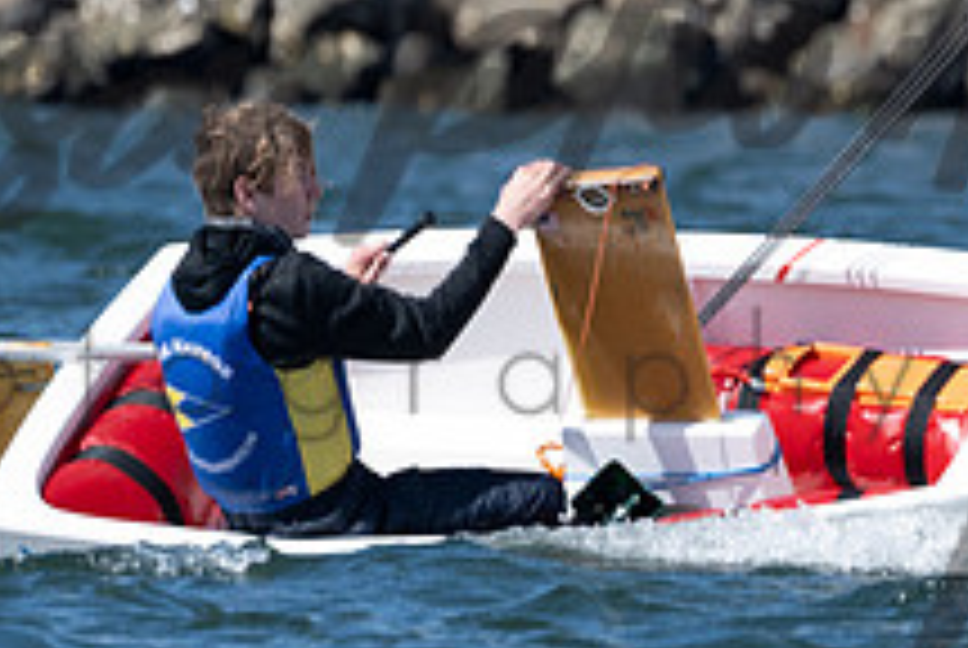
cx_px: 597
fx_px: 39230
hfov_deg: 1.4
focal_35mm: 1457
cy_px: 316
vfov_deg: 0.9
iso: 320
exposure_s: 1/800
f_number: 7.1
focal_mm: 400
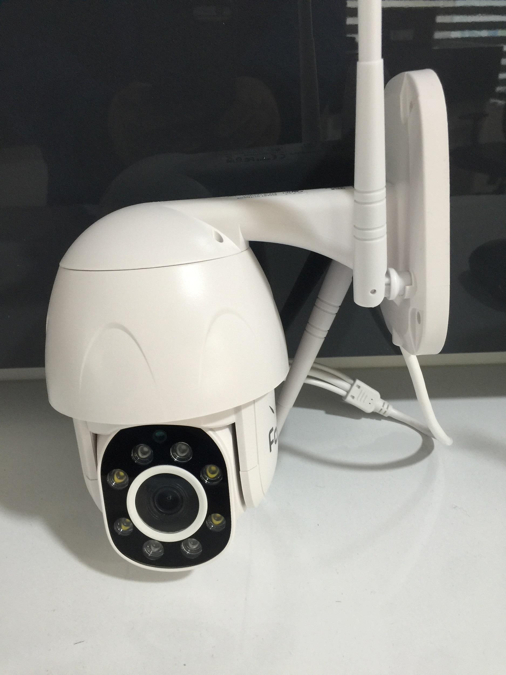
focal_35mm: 29
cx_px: 253
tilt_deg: -27.7
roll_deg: +0.7
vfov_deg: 61.7
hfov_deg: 48.2
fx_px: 565
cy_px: 338
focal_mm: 4.15
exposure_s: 1/17
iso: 64
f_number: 2.2
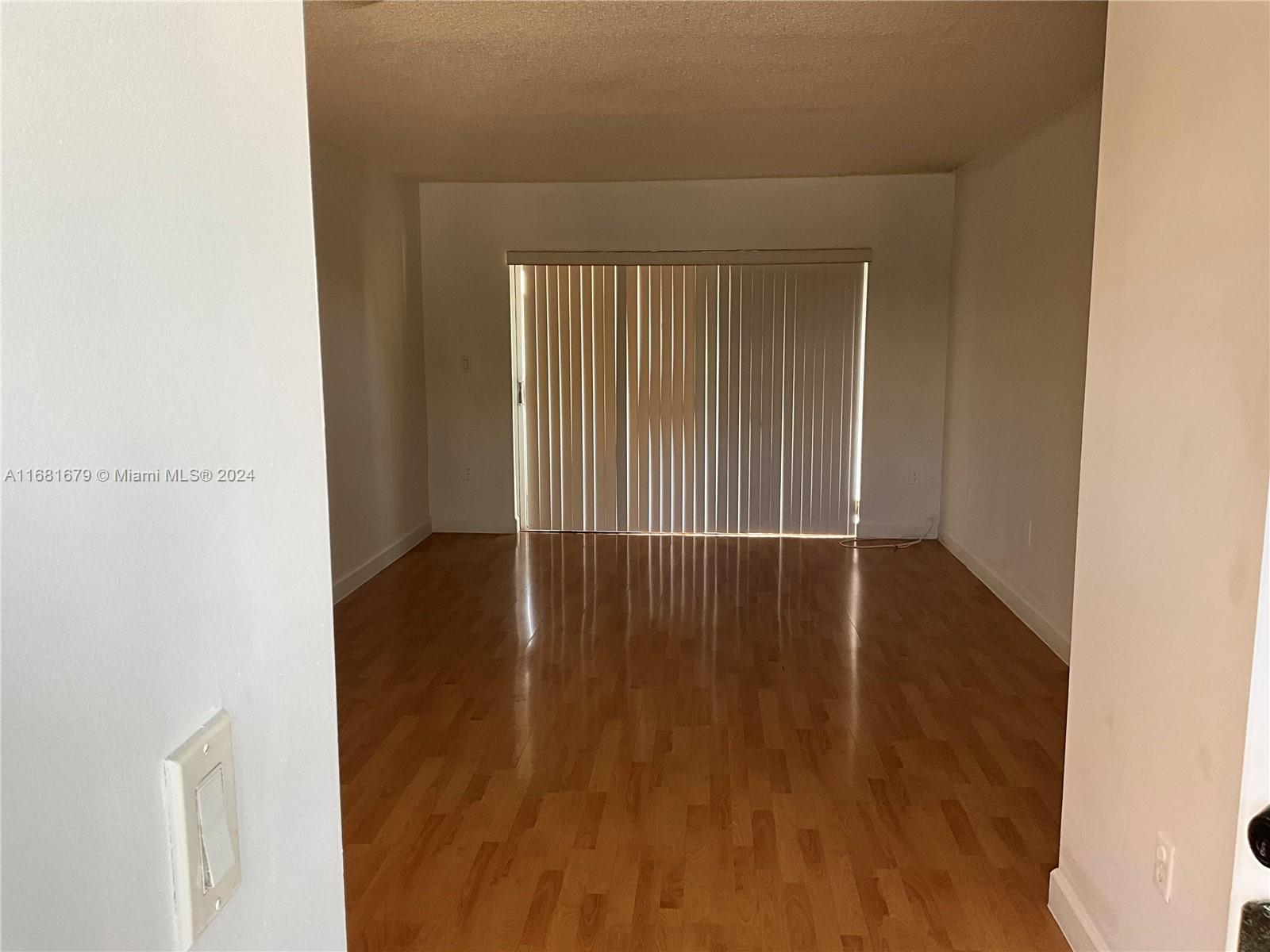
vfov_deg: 48.2
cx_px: 635
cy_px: 476
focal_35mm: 29
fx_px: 1064
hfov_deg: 61.7
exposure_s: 1/60
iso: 50
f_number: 1.8
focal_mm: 3
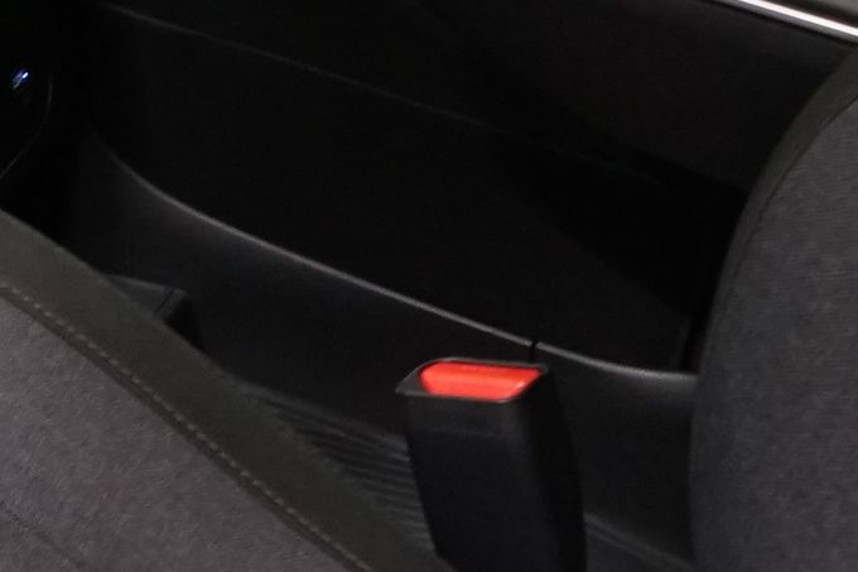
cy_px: -167
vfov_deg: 9.7
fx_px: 3312
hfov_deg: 13.7
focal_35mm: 139
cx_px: -485
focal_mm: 24
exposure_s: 1/25
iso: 2000
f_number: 8
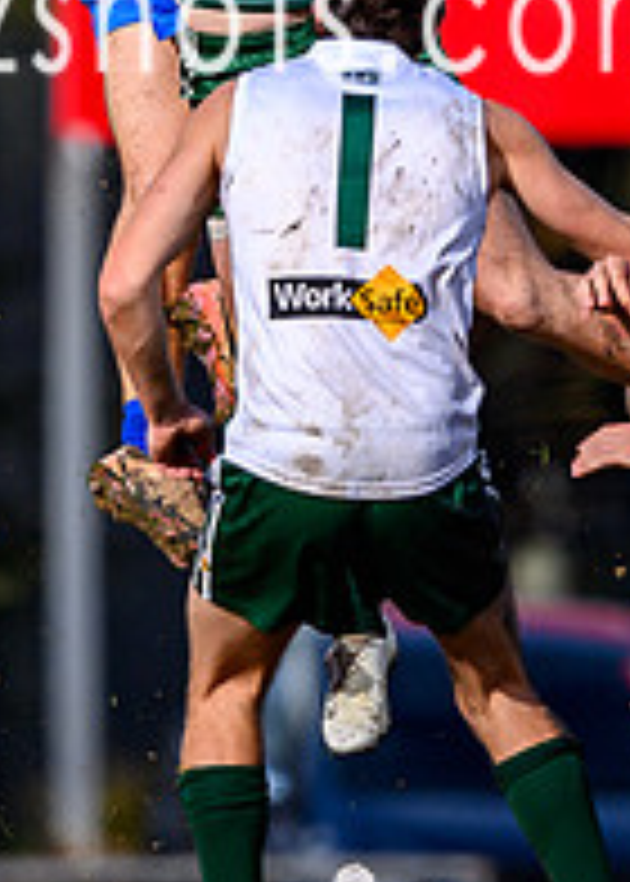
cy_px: -119
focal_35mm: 2140
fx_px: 53606
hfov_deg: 0.7
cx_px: 153
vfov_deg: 0.9
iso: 125
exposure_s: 1/1600
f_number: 4
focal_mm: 500
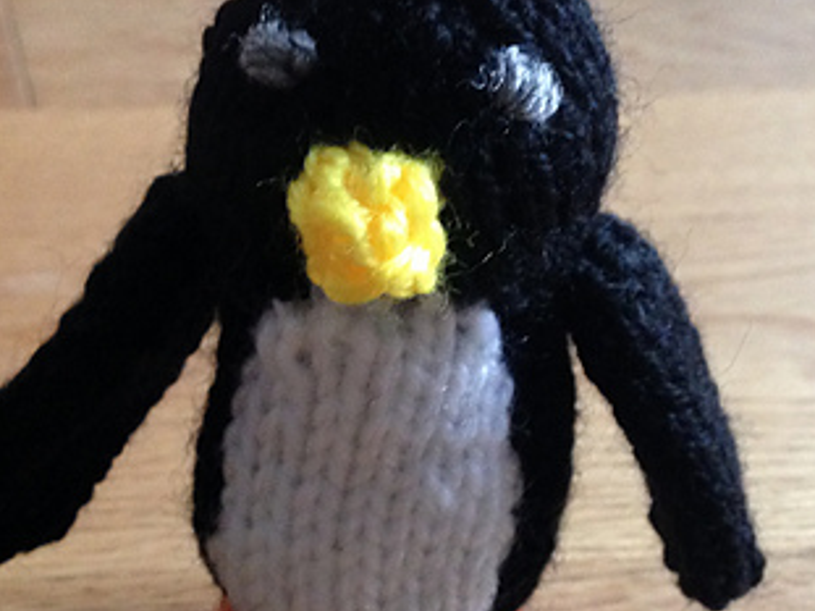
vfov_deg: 21.6
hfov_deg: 28.6
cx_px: 367
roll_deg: -3.6
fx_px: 1600
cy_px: 365
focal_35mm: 68
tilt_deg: -28.7
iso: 320
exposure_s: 1/15
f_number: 2.4
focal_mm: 4.12
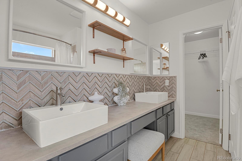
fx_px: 114
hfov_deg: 93.3
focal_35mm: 17
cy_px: 80
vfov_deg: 70.4
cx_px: 121
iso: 250
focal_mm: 17
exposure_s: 1.3
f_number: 8
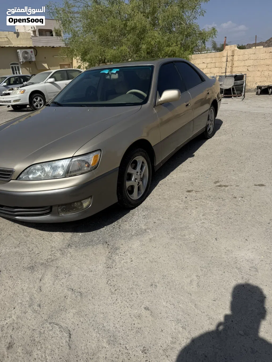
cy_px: 181
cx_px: 136
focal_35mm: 24
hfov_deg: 56.8
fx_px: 251
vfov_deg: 71.6
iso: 80
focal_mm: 6.76
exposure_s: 1/10309
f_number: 1.78
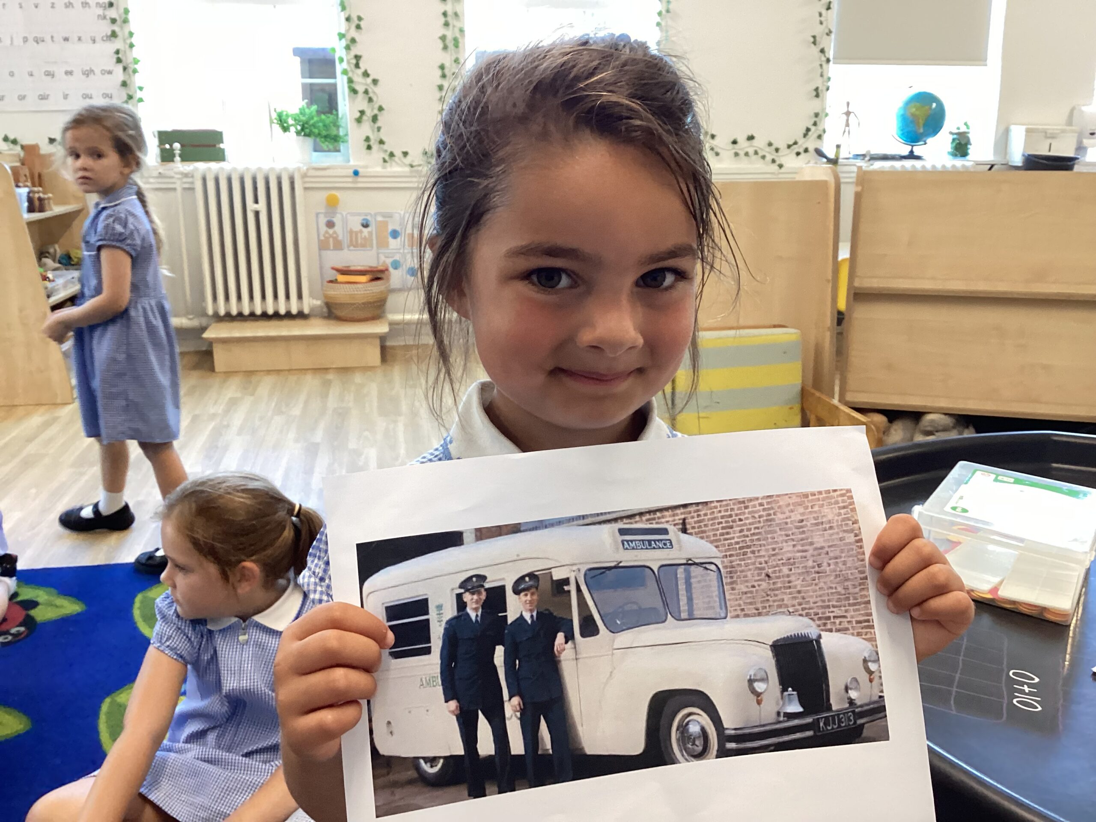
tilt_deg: -18.5
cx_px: 548
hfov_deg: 58.4
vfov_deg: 45.4
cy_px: 411
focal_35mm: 31
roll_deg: -1.5
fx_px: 982
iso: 160
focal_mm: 3.3
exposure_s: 1/50
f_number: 2.4
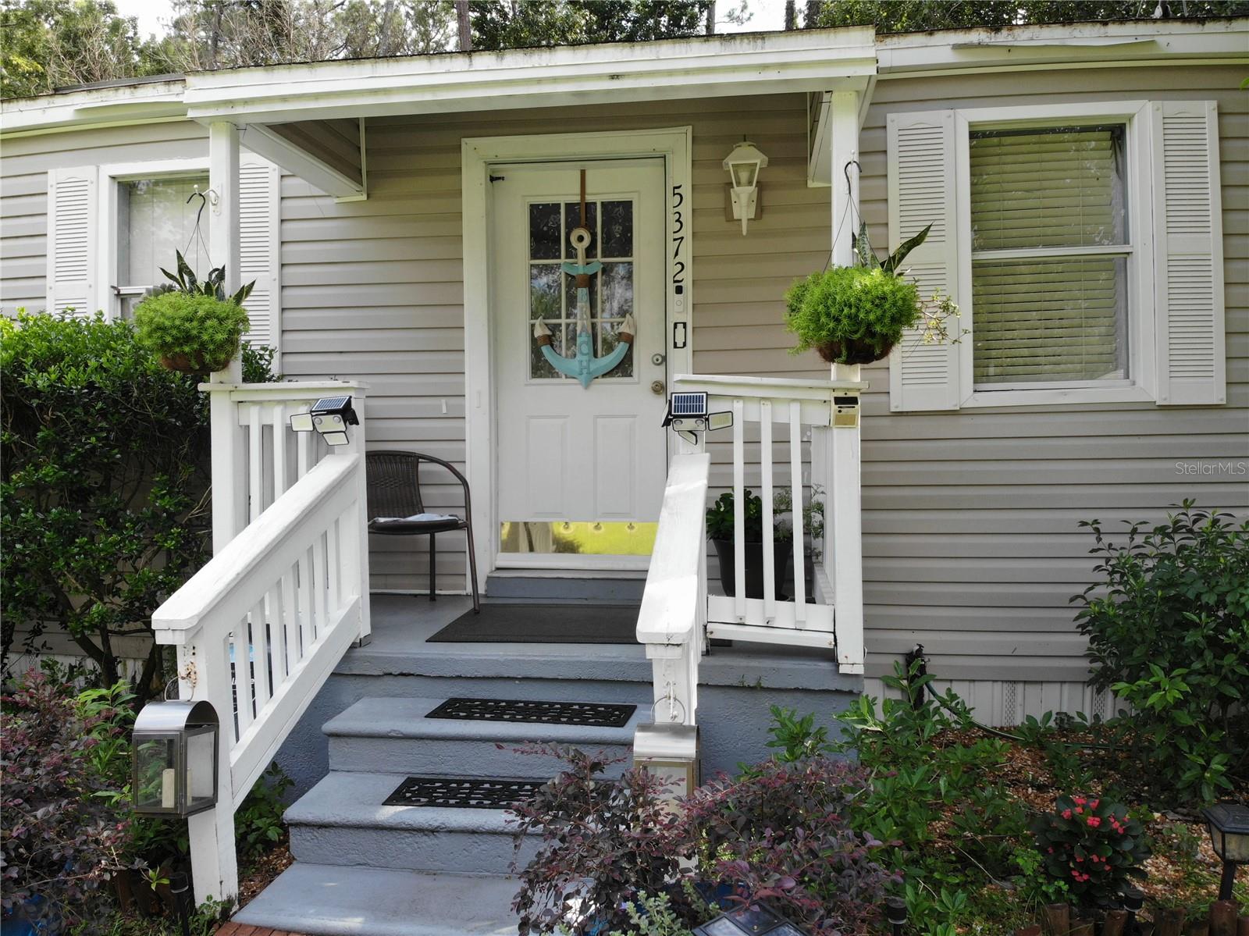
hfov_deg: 71.6
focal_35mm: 24
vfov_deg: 56.8
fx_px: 866
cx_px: 624
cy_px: 468
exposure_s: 1/255
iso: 100
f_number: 2.8
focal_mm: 4.5
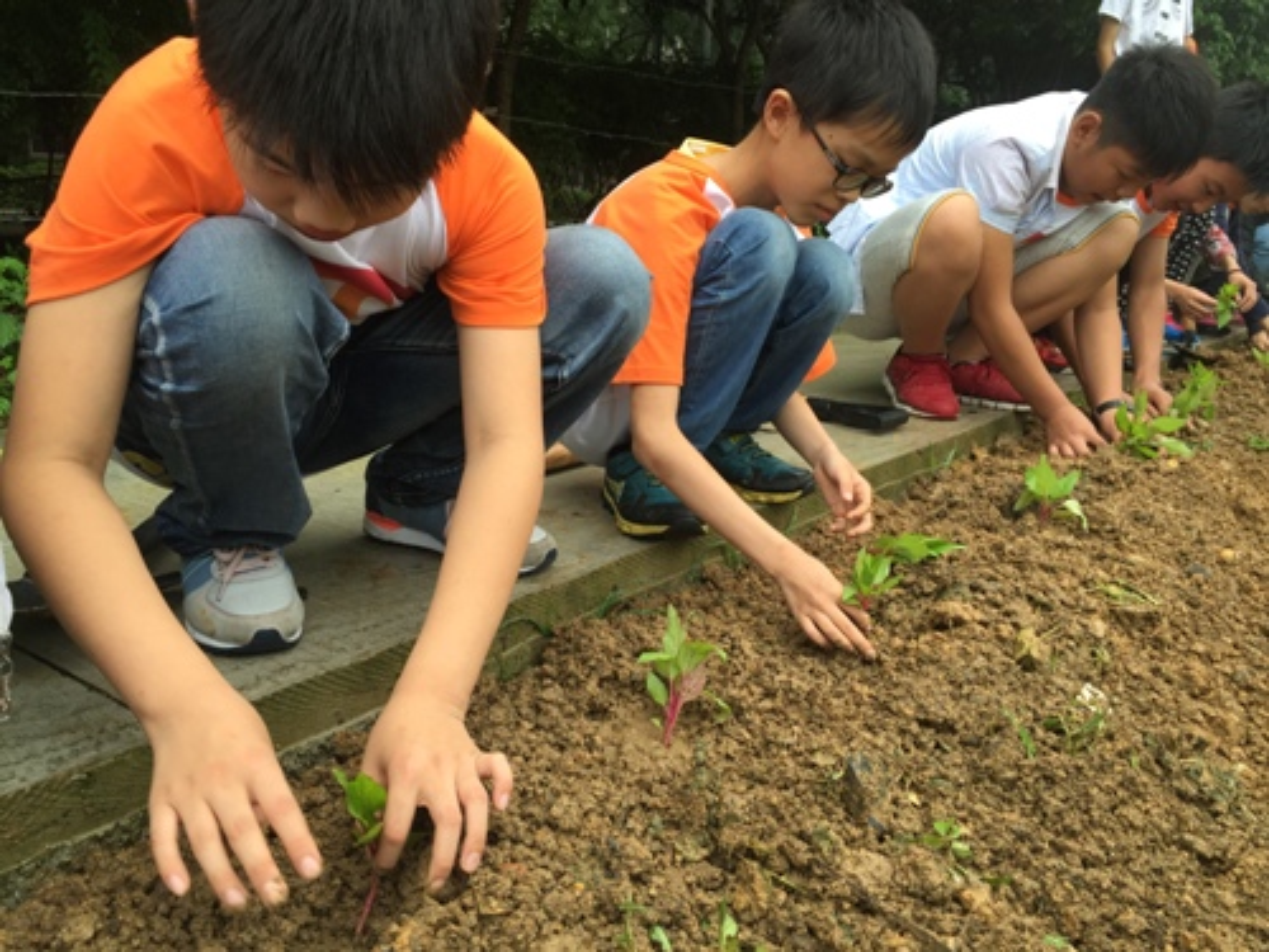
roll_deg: -3.6
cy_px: 476
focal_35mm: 29
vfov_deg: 48.2
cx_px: 634
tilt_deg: -13.2
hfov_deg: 61.7
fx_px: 1063
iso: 32
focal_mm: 4.15
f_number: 2.2
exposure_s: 1/161
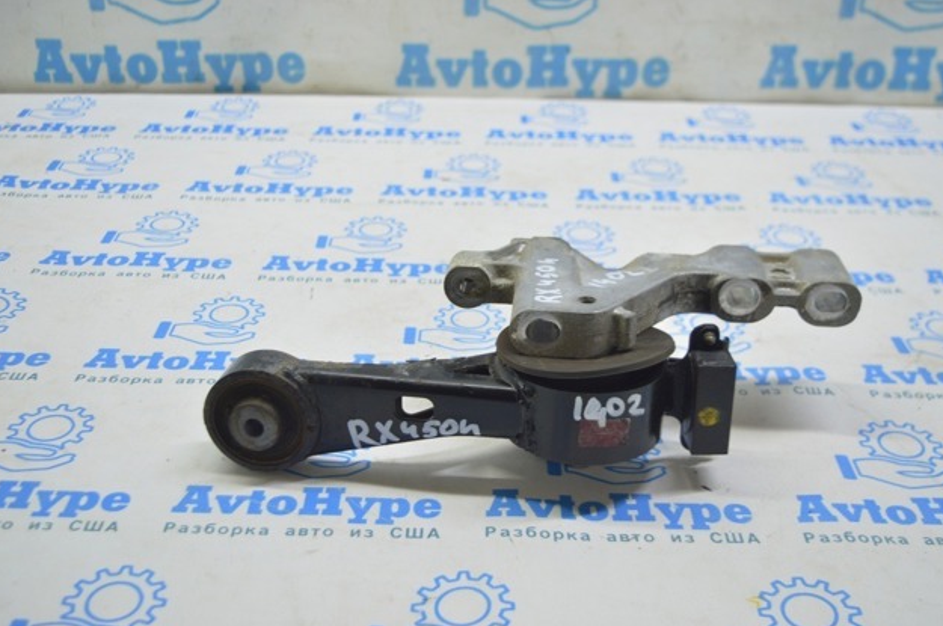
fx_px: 1125
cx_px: 468
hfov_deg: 45.5
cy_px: 319
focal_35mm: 43
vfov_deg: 31.1
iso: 400
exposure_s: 1/40
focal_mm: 28
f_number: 4.2
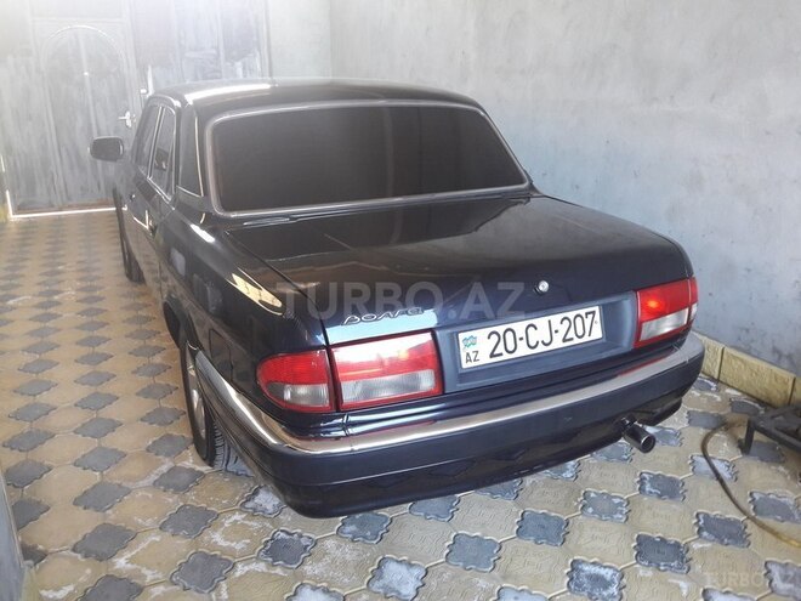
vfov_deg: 49.7
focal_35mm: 28
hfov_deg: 63.4
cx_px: 400
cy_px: 300
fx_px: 648
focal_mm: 3.7
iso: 125
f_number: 1.9
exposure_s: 1/33
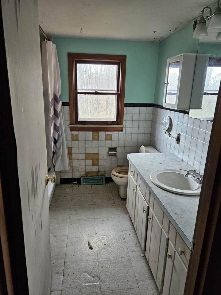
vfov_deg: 73.9
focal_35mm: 23
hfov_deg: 58.9
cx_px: 110
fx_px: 196
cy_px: 148
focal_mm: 5.4
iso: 200
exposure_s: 1/120
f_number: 1.8
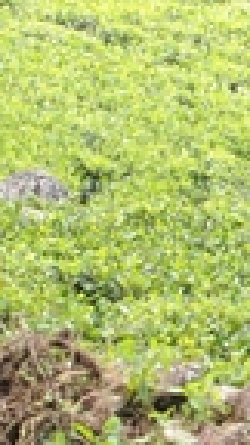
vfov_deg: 4.9
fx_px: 5150
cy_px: 915
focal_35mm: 437
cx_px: 417
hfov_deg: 2.8
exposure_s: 1/500
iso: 200
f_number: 4
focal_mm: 50
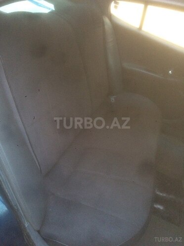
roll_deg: -13.4
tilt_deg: -38.7
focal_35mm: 29
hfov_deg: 48.2
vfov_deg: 61.7
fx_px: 206
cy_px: 123
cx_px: 92
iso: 320
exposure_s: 1/17
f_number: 2.2
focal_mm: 4.15
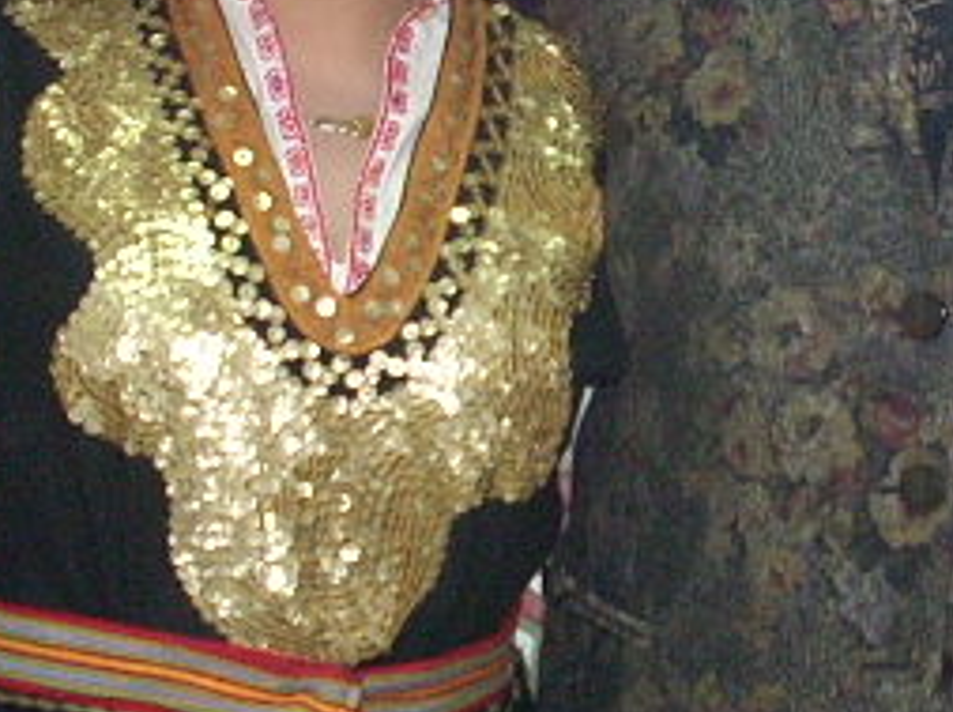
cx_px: 791
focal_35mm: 150
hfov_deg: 13.1
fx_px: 4124
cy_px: 181
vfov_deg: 9.8
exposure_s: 1/60
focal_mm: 6.2
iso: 200
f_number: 2.8
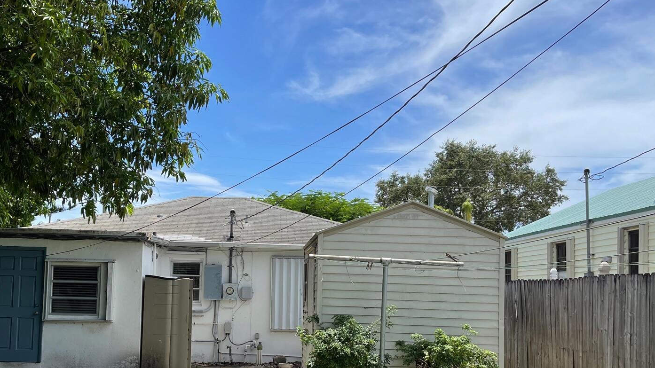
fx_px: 712
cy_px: 249
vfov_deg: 28.8
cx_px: 255
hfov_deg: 49.0
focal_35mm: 41
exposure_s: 1/3663
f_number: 1.6
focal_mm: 5.1
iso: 32
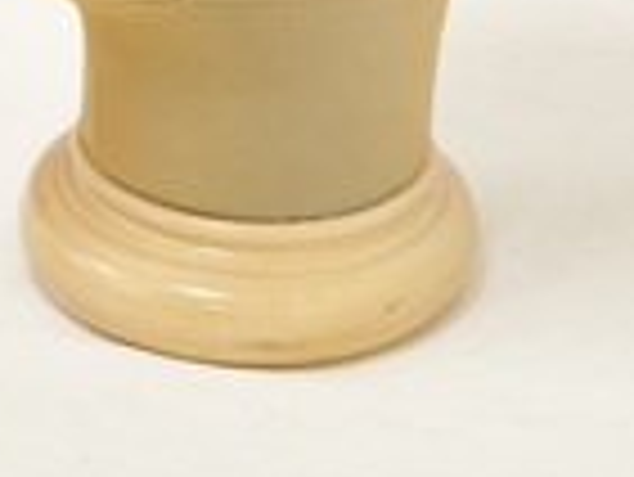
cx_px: 405
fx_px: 3786
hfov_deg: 9.6
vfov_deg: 7.0
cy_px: -396
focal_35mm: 207
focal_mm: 45
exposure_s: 1/60
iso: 1600
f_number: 5.6
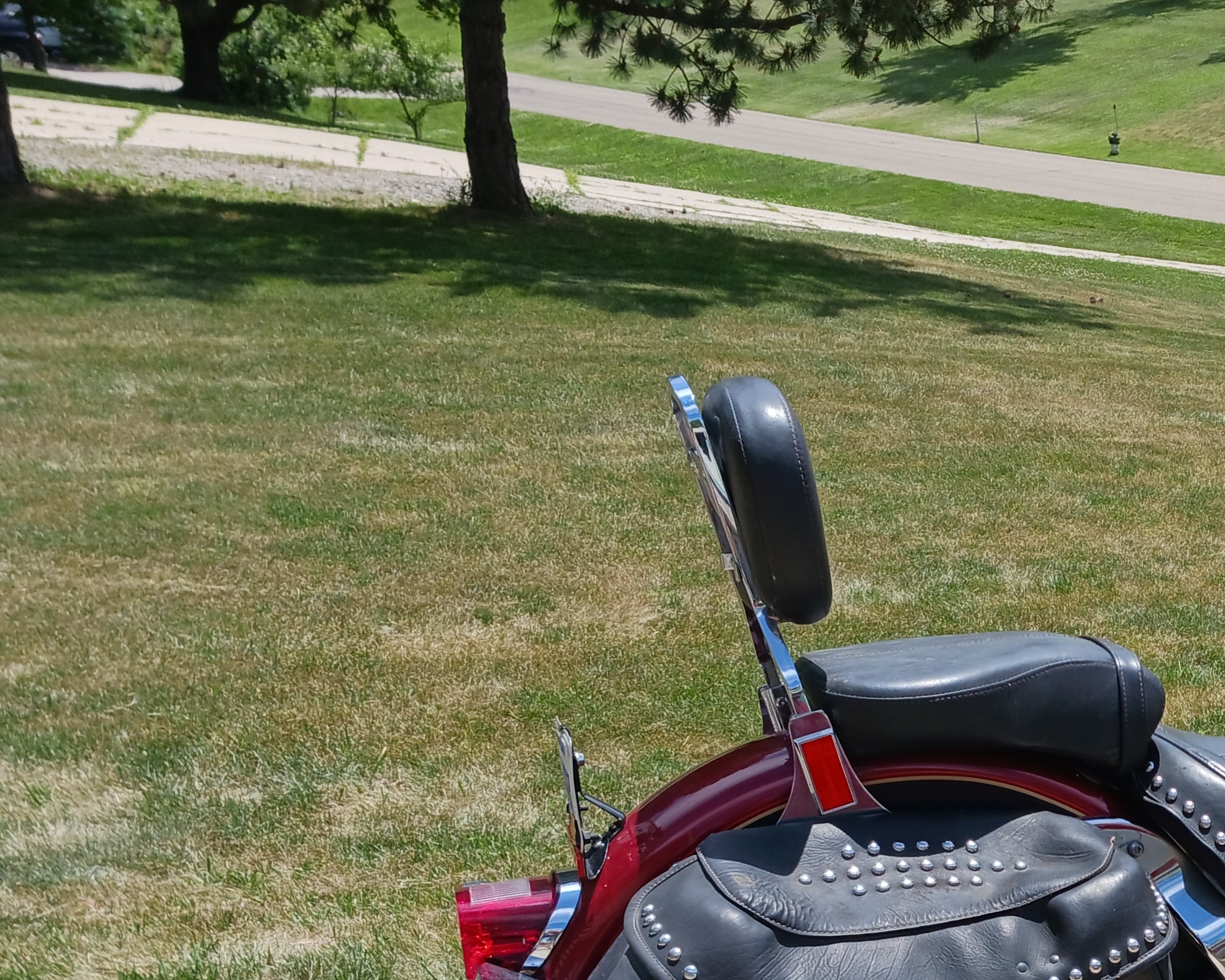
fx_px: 1958
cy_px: 938
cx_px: 1164
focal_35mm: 54
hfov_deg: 32.5
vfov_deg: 26.8
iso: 20
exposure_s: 1/254
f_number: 1.8
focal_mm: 4
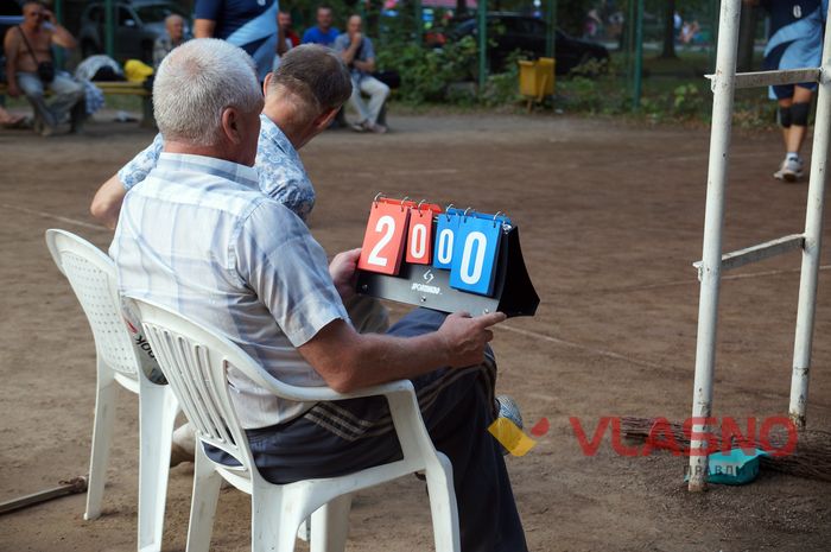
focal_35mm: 75
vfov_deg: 18.1
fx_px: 1729
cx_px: 416
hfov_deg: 27.0
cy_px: 276
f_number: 5
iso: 250
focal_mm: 50
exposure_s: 1/80
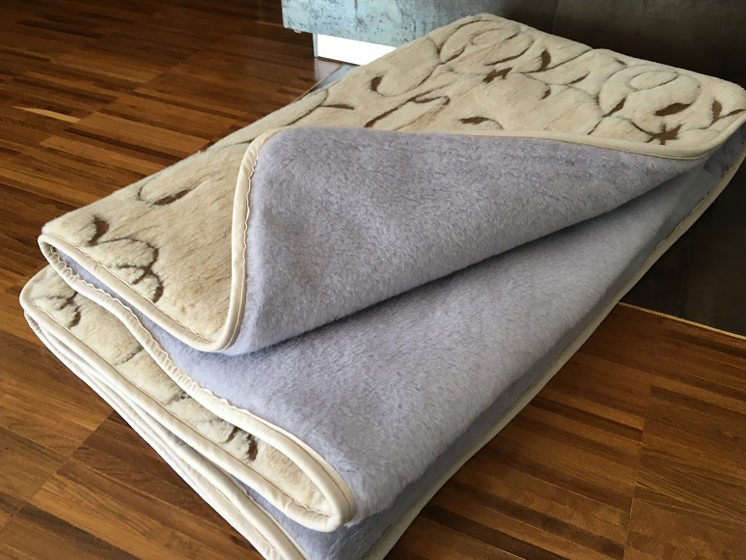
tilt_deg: -39.3
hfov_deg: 60.0
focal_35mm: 30
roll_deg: +0.8
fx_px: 647
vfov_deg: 46.8
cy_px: 281
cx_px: 377
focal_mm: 4.15
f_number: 2.2
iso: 64
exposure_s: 1/33
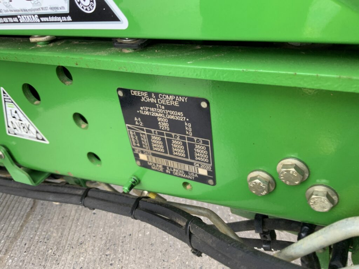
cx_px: 180
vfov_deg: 48.2
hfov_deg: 61.7
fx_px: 301
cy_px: 134
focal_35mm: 29
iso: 20
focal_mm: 3
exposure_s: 1/122
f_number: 1.8
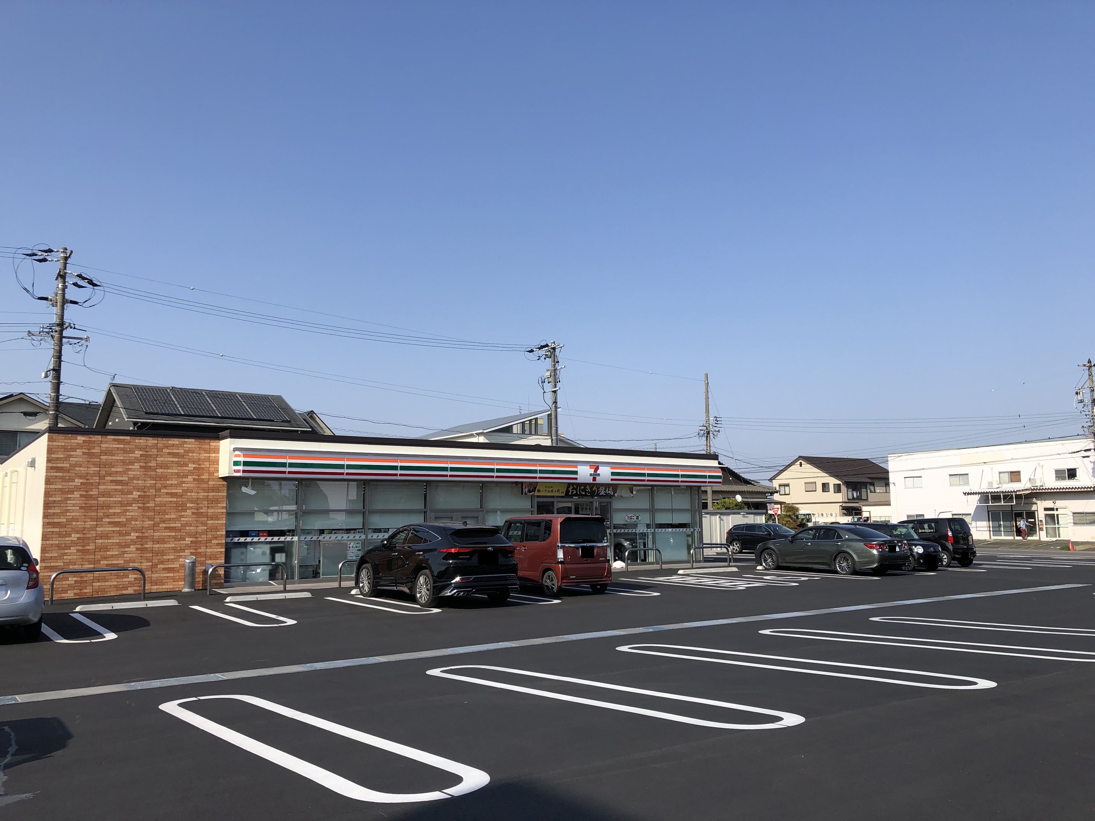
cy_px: 410
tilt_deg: +6.7
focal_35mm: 28
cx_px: 548
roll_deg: +1.1
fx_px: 886
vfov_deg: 49.7
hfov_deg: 63.4
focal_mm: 3.99
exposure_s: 1/2288
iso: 20
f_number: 1.8
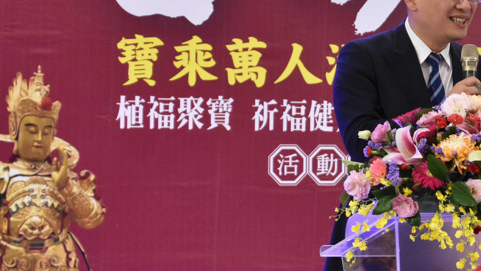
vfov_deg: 5.5
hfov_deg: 9.7
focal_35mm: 220
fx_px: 2806
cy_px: 69
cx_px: 532
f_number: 5.6
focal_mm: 62
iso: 1600
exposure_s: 1/125
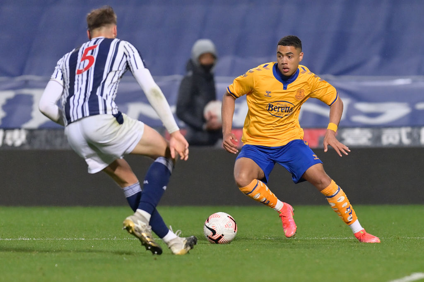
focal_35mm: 400
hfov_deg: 5.2
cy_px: 141
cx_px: 212
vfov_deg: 3.4
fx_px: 4711
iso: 2500
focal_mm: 400
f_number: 2.8
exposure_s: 1/1600
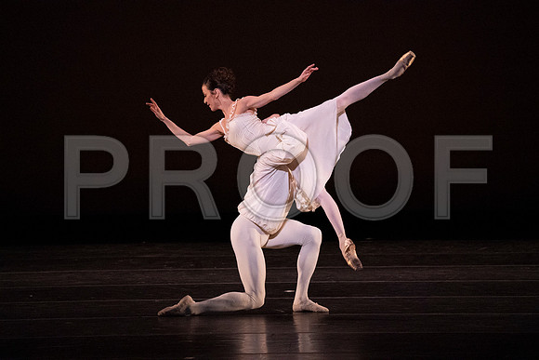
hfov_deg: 5.5
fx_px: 5631
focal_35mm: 376
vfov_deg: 3.7
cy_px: 180
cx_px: 270
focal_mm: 376
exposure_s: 1/400
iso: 20000
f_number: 7.1
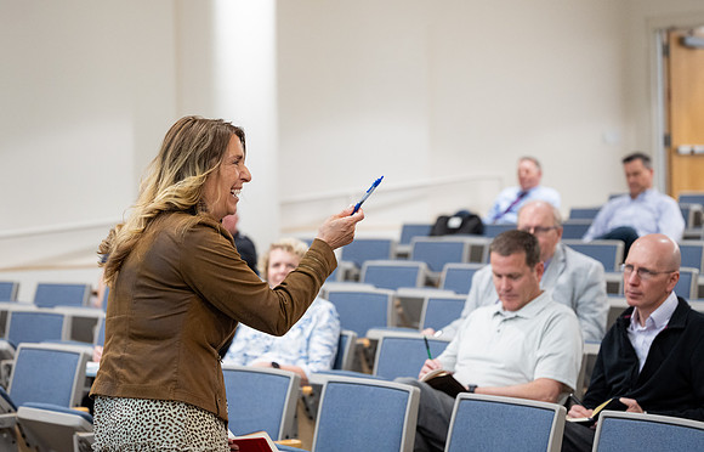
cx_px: 326
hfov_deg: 23.0
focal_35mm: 89
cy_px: 159
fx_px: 1729
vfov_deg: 14.9
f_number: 2.8
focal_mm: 71
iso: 1250
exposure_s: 1/200
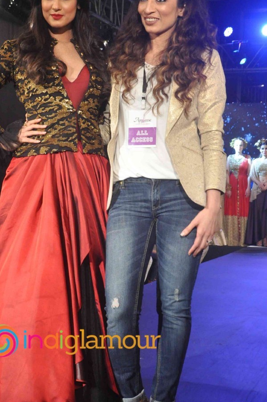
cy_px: 208
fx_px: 893
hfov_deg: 16.9
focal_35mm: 80
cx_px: 73
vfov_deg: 25.4
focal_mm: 32
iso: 1250
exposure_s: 1/100
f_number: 9
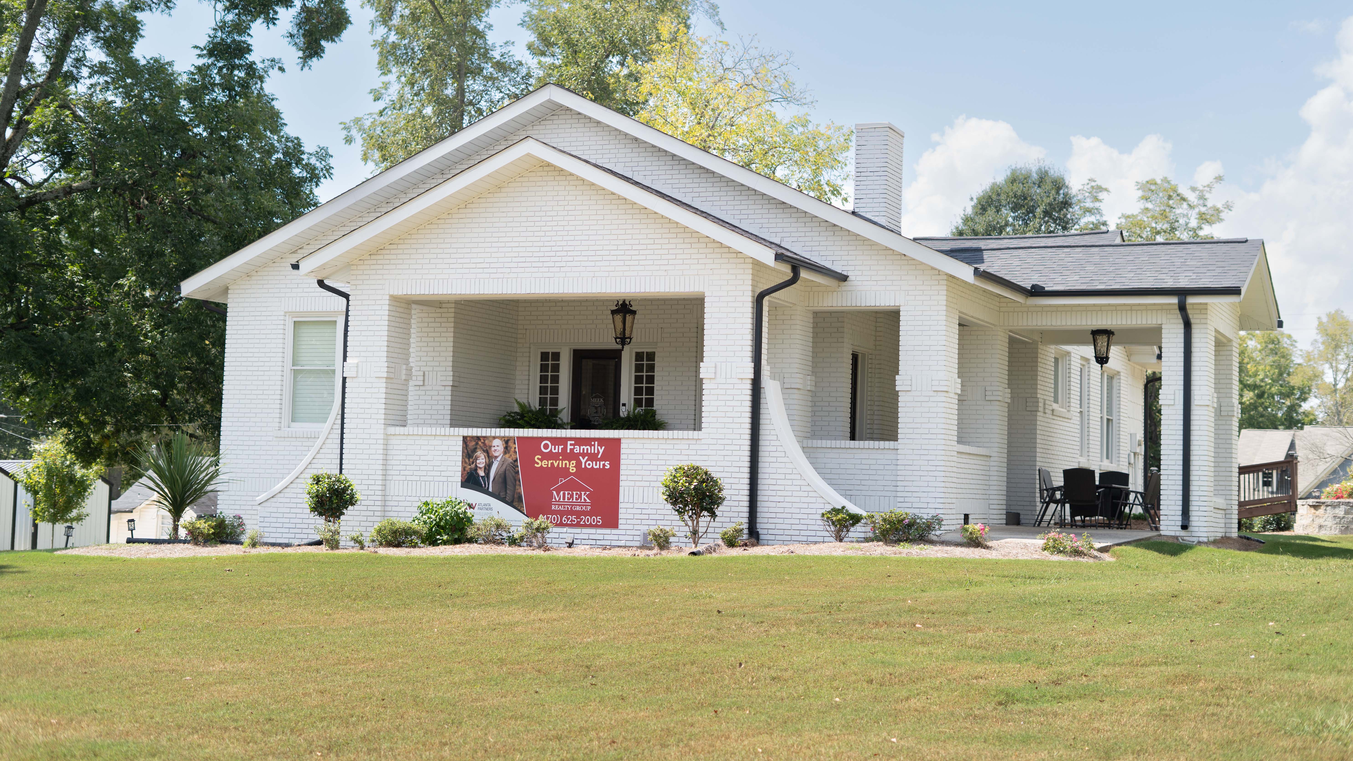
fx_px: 1901
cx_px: 670
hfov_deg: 39.2
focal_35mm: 53
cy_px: 306
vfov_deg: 22.6
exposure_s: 1/800
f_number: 2.8
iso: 100
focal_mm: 50
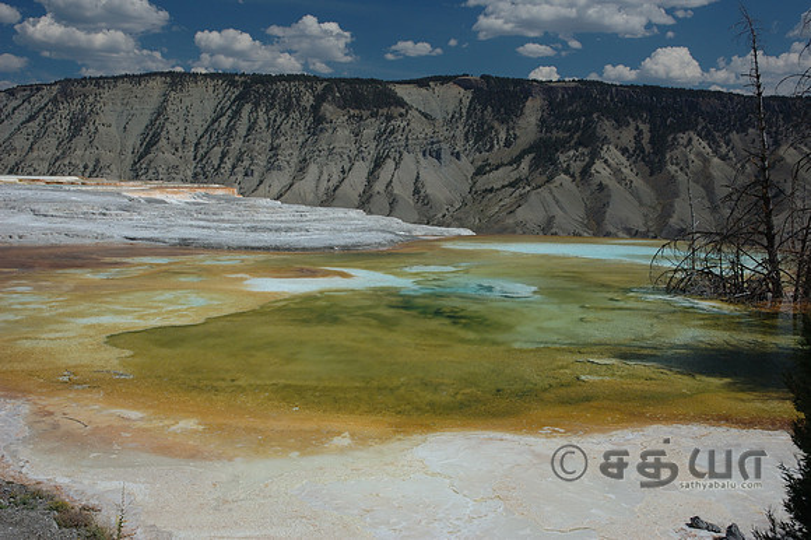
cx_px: 406
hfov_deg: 48.0
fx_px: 912
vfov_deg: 33.0
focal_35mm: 40
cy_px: 270
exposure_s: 1/250
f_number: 9
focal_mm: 27
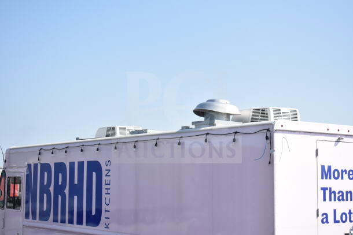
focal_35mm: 68
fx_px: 662
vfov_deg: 20.2
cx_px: 176
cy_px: 118
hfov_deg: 29.9
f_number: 5.6
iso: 1600
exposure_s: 1/4000
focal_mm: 45
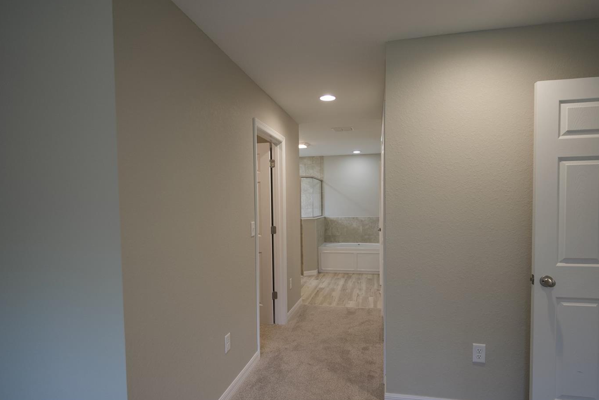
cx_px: 302
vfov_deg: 61.9
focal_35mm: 20
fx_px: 333
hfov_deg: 84.0
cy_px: 218
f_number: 2.8
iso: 640
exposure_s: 1/160
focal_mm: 17
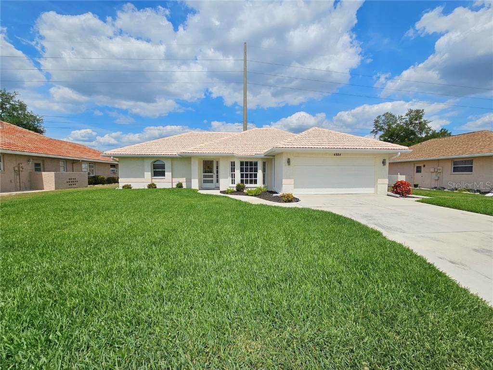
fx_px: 185
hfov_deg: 106.2
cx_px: 246
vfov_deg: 89.9
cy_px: 185
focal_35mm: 13
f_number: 2.2
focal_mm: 2.2
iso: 50
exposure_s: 1/10000
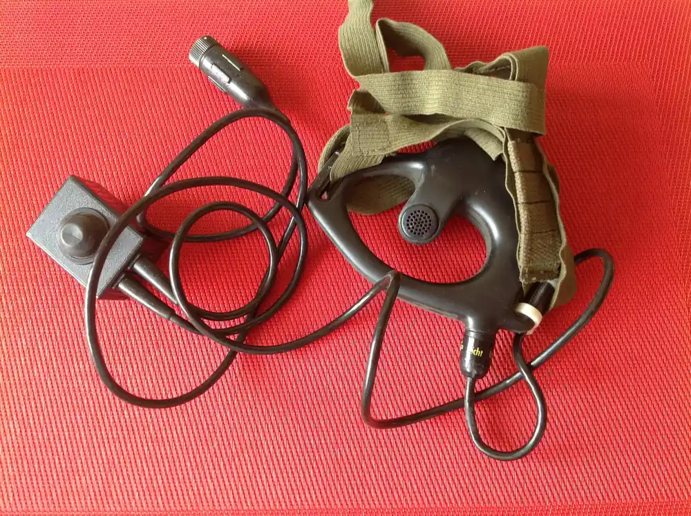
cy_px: 258
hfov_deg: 52.7
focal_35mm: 35
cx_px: 346
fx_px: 697
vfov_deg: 40.6
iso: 64
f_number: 2.4
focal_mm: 4.28
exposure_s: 1/15
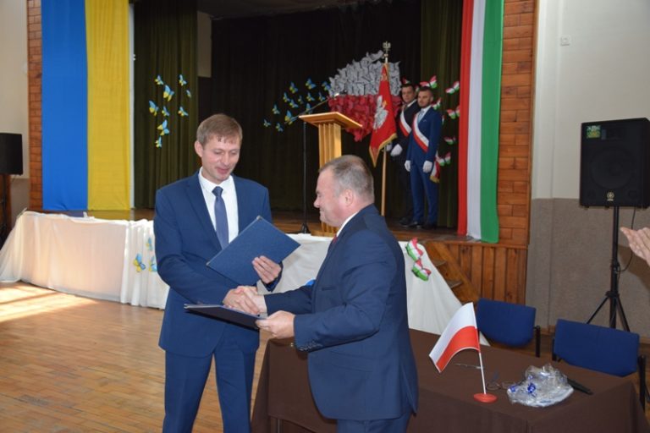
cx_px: 325
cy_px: 216
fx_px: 650
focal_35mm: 36
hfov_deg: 53.1
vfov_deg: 36.9
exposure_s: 1/100
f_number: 5
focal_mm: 24
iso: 800
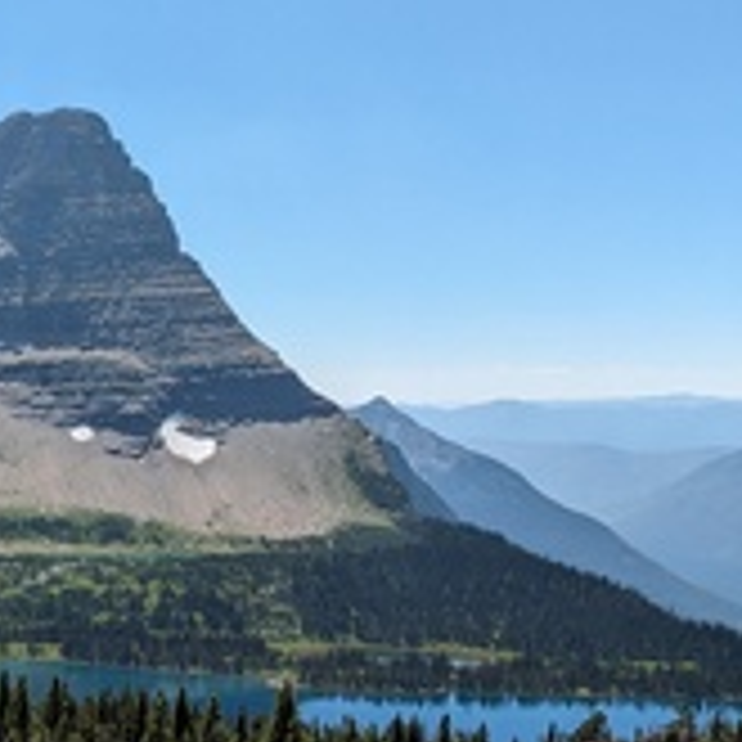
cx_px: -49
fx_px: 1164
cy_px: 508
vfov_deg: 34.9
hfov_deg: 31.8
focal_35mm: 48
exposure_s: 1/1821
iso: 51
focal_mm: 2.35
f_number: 2.2
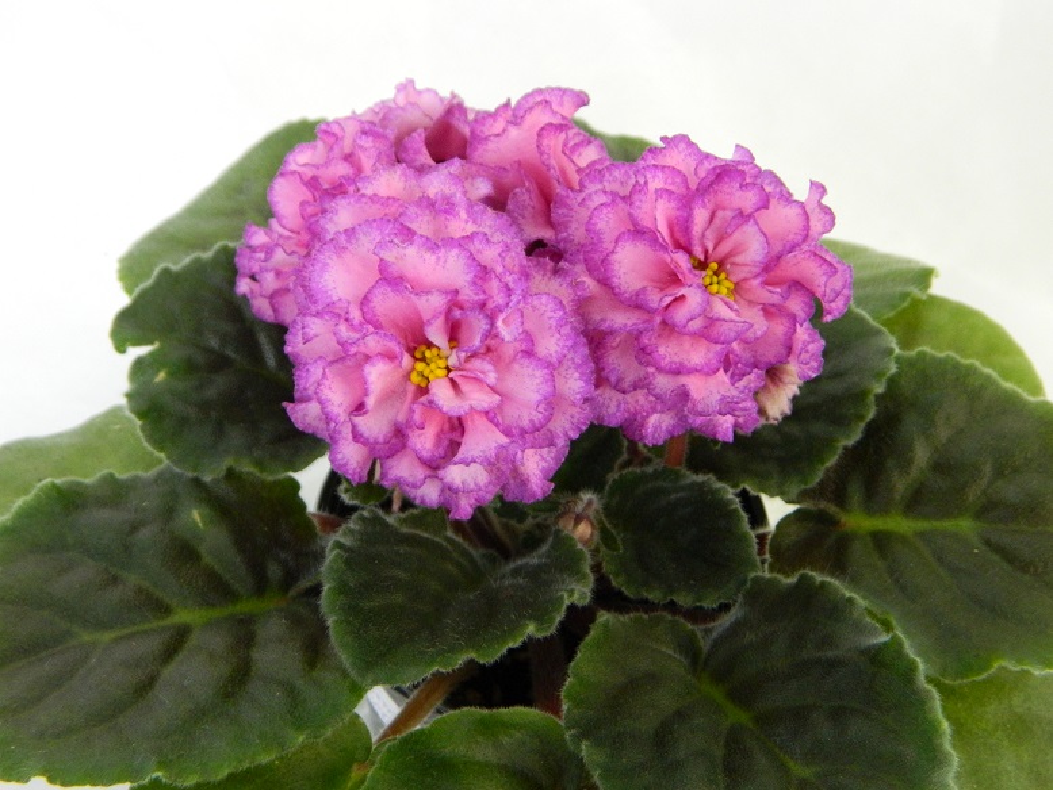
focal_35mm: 47
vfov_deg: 30.9
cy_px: 395
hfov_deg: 40.4
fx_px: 1430
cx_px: 526
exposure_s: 1/50
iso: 400
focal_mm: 8.4
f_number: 3.6
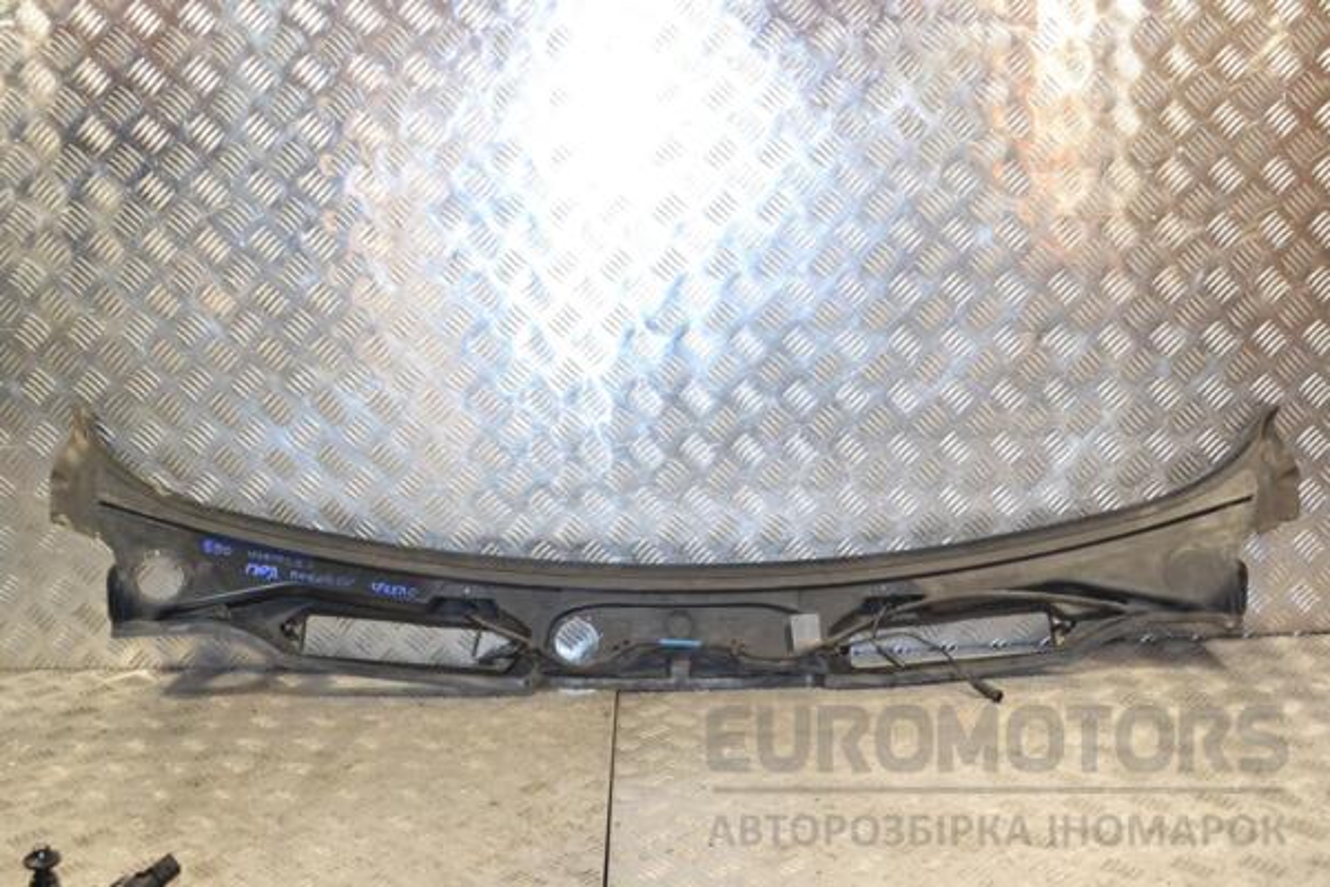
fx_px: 1552
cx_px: 665
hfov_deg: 46.4
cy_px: 444
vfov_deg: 31.9
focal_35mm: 42
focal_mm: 28
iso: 3200
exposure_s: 1/200
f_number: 9
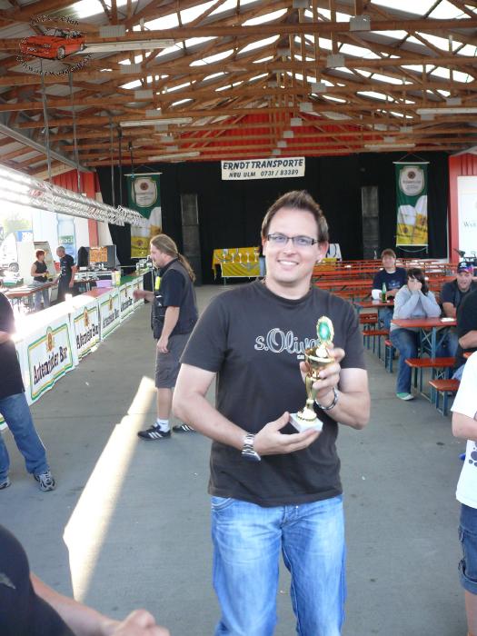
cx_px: 238
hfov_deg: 40.7
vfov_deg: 52.6
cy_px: 318
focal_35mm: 35
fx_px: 643
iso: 160
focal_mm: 7.4
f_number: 2.8
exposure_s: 1/125
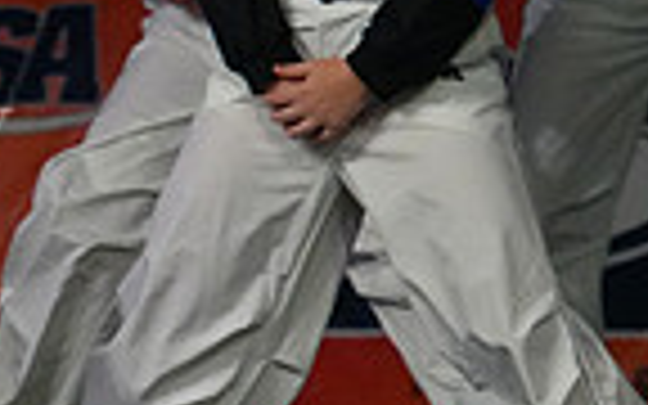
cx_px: -639
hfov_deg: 2.0
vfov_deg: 1.2
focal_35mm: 1065
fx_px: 18808
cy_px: 47
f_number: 5.6
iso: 12800
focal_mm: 260
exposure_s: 1/1000
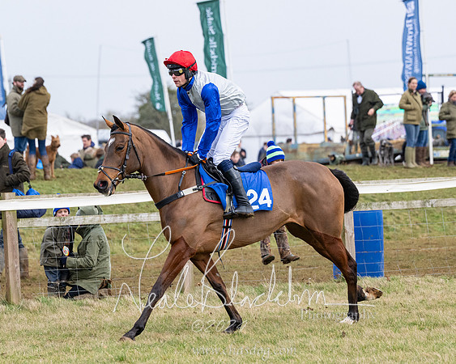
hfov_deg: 7.9
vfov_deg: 6.3
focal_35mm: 244
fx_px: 3298
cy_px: 182
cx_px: 228
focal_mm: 145
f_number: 4
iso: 800
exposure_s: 1/1600
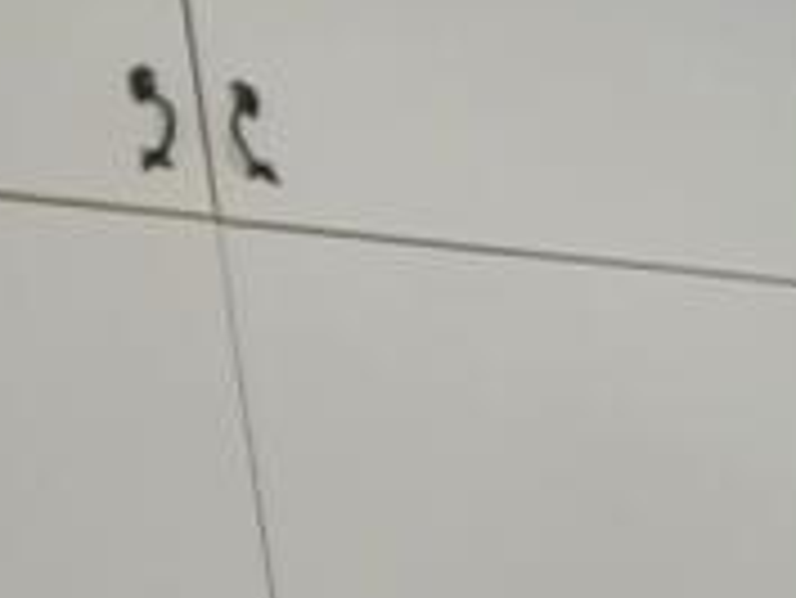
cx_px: 1943
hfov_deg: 14.8
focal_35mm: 75
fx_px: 1726
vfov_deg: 17.7
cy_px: 886
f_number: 2.2
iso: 80
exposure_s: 1/100
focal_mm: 2.2
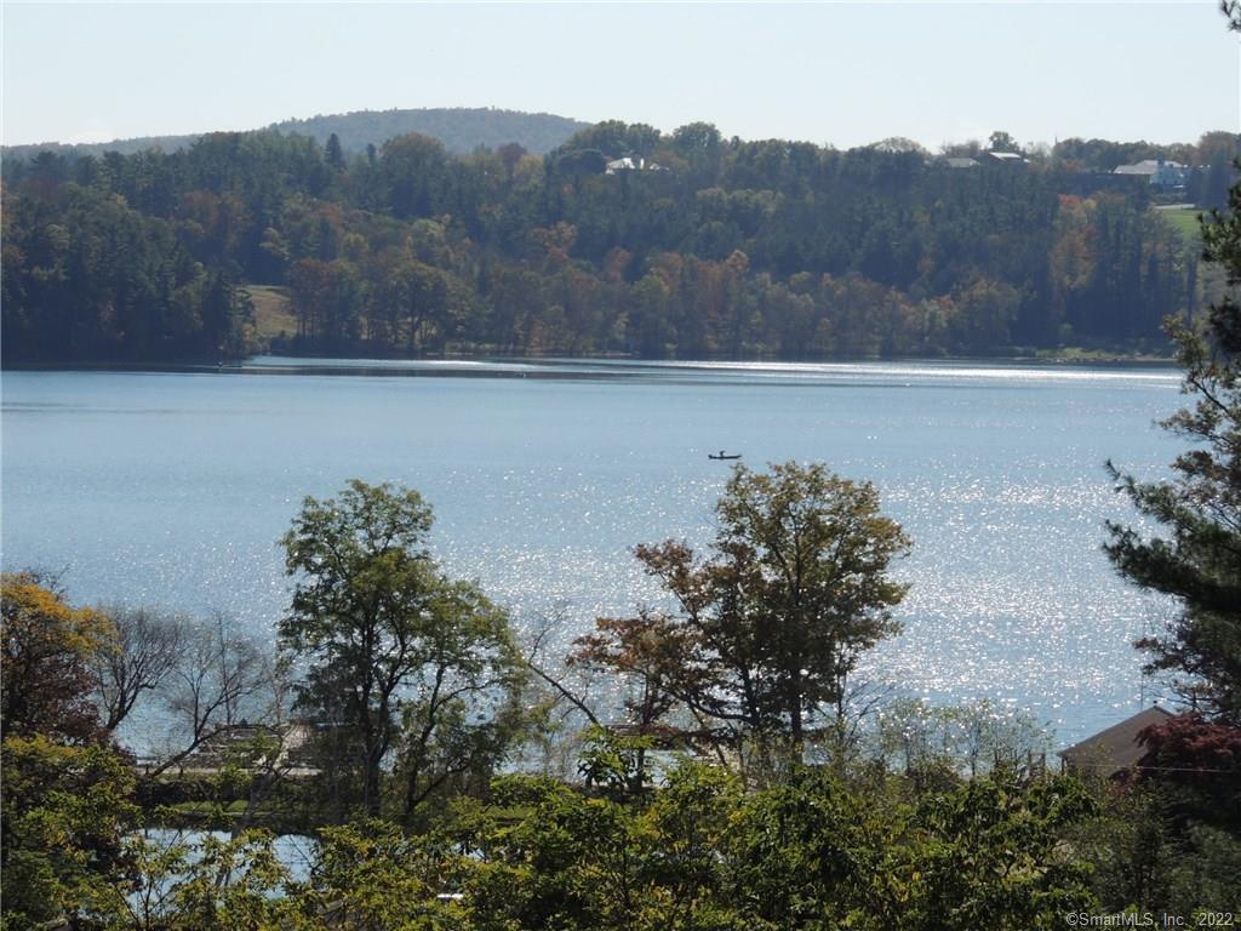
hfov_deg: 12.7
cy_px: 466
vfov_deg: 9.6
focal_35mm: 155
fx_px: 5557
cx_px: 620
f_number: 4.4
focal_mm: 27.6
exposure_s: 1/1000
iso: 100
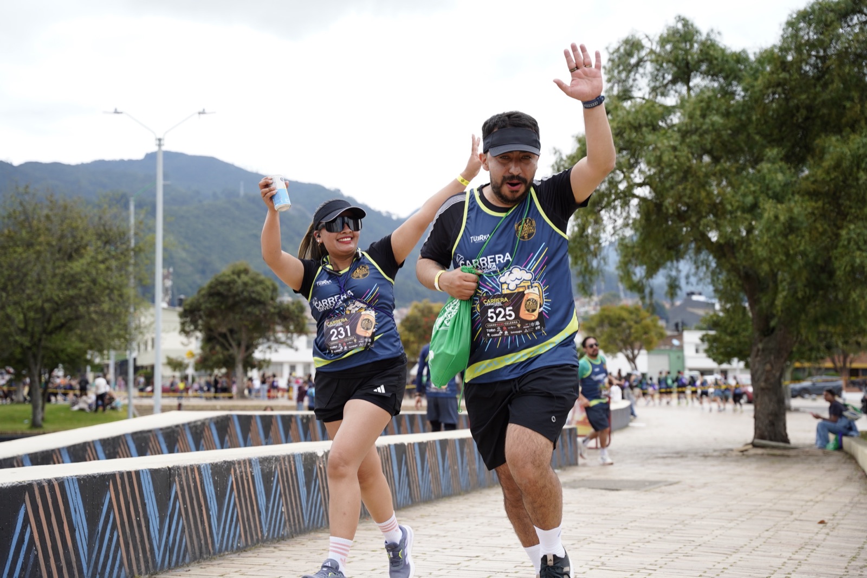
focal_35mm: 53
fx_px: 1269
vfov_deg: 25.6
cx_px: 434
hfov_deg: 37.7
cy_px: 289
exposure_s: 1/1000
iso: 320
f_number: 4
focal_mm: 52.7
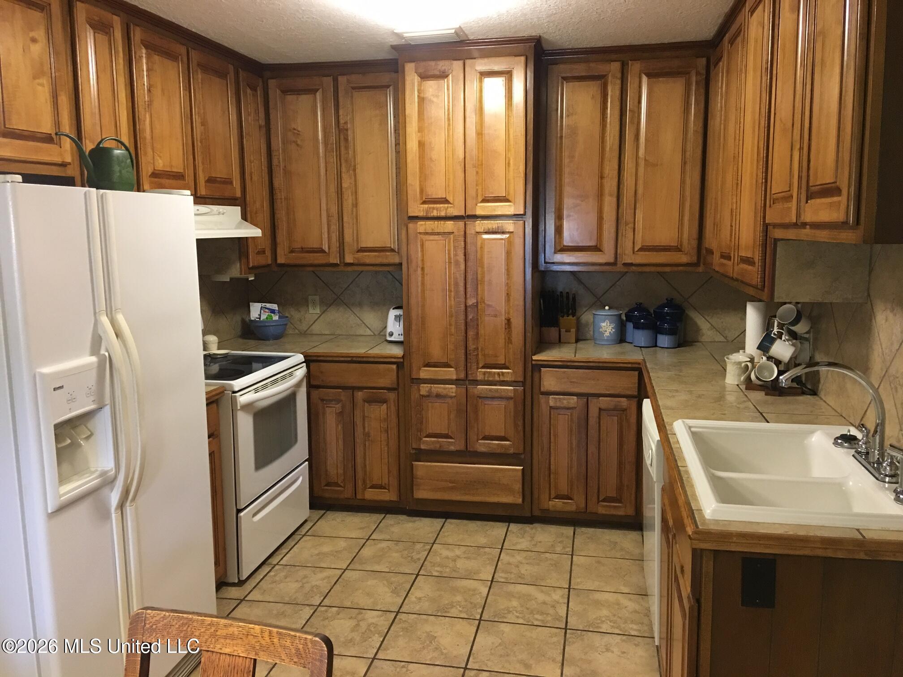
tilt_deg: -7.2
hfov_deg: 61.7
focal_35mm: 29
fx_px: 756
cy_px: 338
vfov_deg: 48.2
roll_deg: +0.3
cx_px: 452
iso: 80
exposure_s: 1/15
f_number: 2.2
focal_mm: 4.15
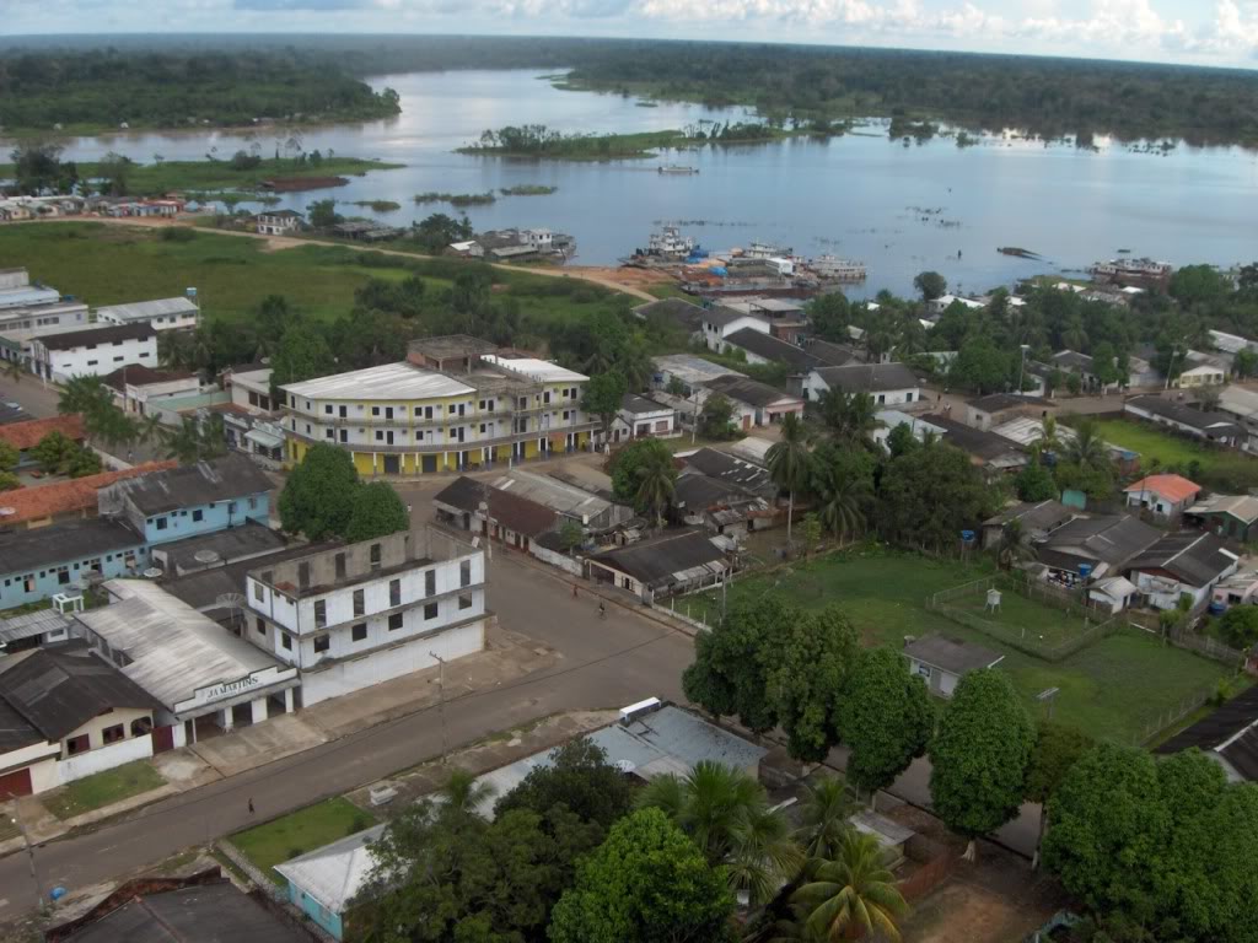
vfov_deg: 36.8
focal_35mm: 39
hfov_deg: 47.9
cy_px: 472
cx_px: 629
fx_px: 1417
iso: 100
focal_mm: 8
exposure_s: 1/218
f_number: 4.8
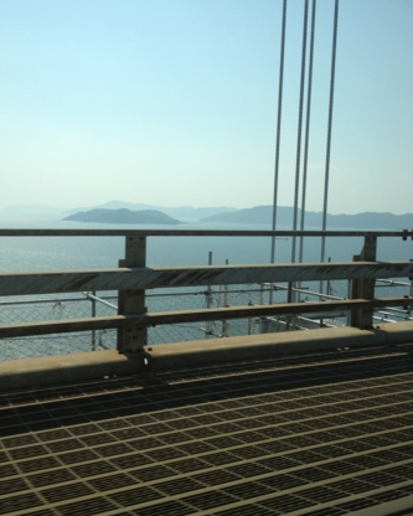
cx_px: 206
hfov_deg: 40.1
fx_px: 565
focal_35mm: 37
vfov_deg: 49.0
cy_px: 243
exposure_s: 1/2762
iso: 64
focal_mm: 4.28
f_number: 2.4
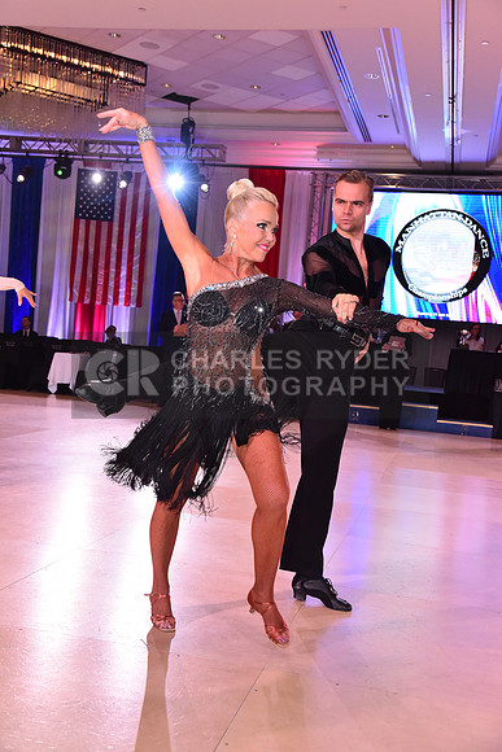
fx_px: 920
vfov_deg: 44.5
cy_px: 376
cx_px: 251
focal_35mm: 44
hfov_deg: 30.5
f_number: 6.3
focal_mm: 44
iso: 2500
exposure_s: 1/320
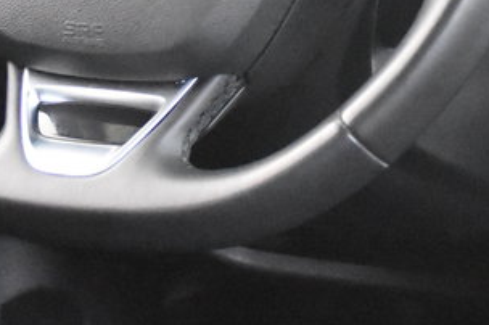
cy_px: 38
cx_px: 392
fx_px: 2402
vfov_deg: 7.7
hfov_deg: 11.6
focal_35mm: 177
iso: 12800
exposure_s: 1/40
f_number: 3.2
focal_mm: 28
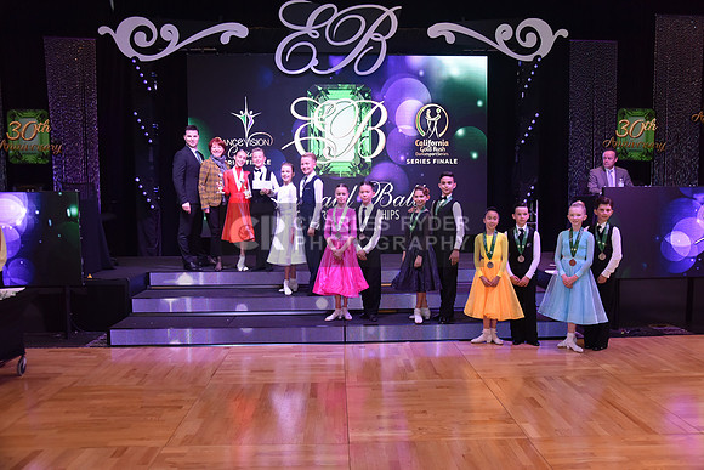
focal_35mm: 28
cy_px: 235
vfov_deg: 46.4
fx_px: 548
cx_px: 352
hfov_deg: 65.5
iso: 1600
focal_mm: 28
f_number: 5
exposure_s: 1/250
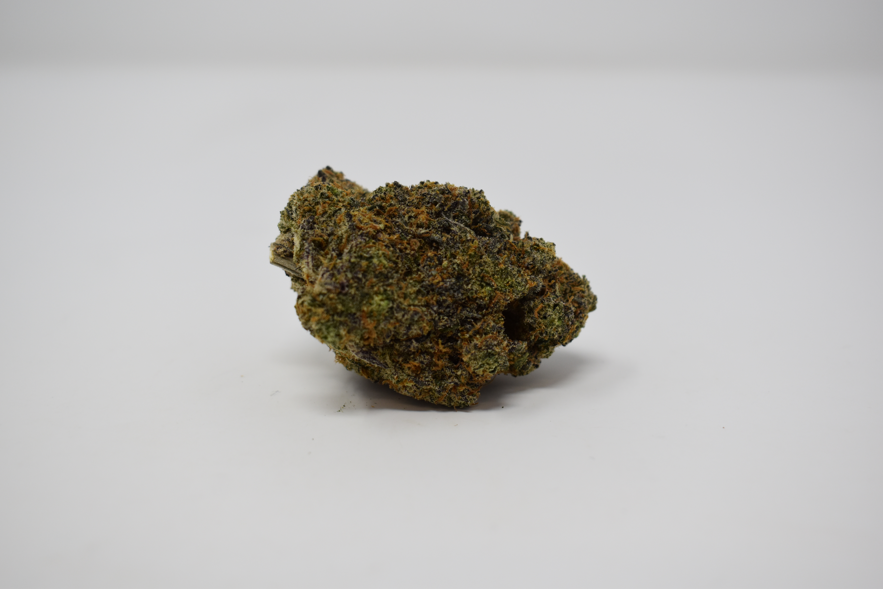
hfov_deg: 47.9
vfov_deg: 33.0
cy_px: 294
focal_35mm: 40
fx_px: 993
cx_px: 442
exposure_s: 1/250
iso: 400
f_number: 5
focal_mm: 27
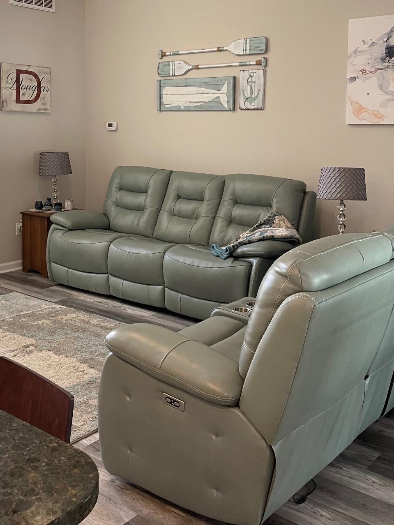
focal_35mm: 41
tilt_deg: -4.3
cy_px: 172
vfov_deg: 45.0
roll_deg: +0.3
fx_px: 622
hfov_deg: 34.9
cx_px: 140
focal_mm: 4.2
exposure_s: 1/60
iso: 80
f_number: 1.6
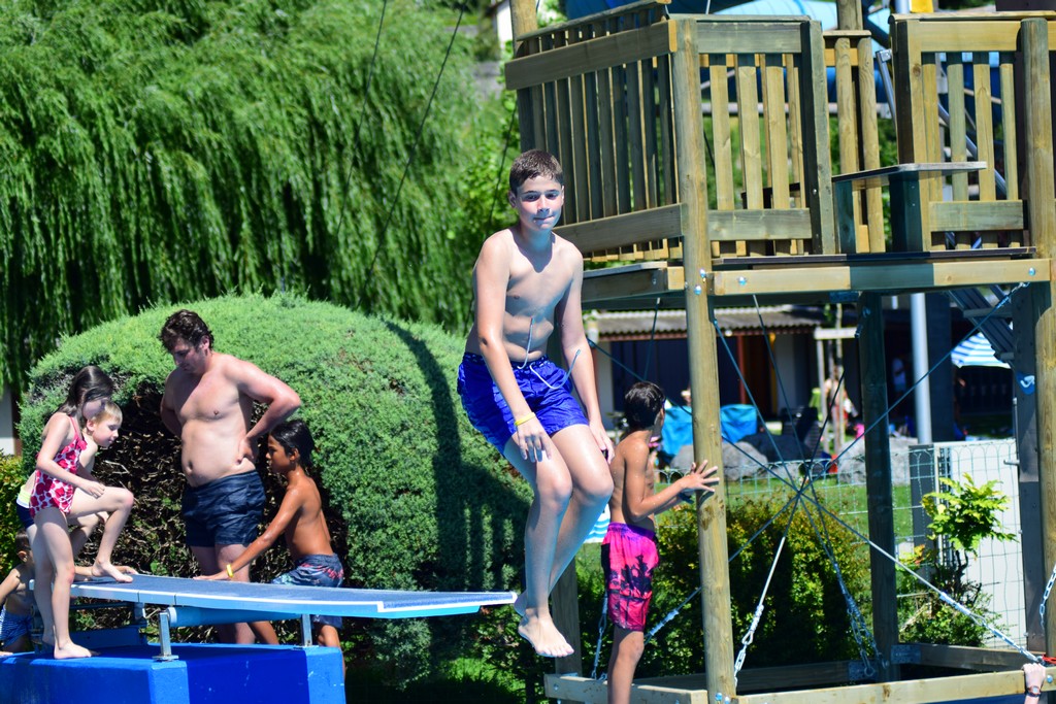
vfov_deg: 13.0
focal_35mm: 105
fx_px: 3080
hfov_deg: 19.5
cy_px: 352
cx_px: 528
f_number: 4
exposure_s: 1/1250
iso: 200
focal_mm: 70
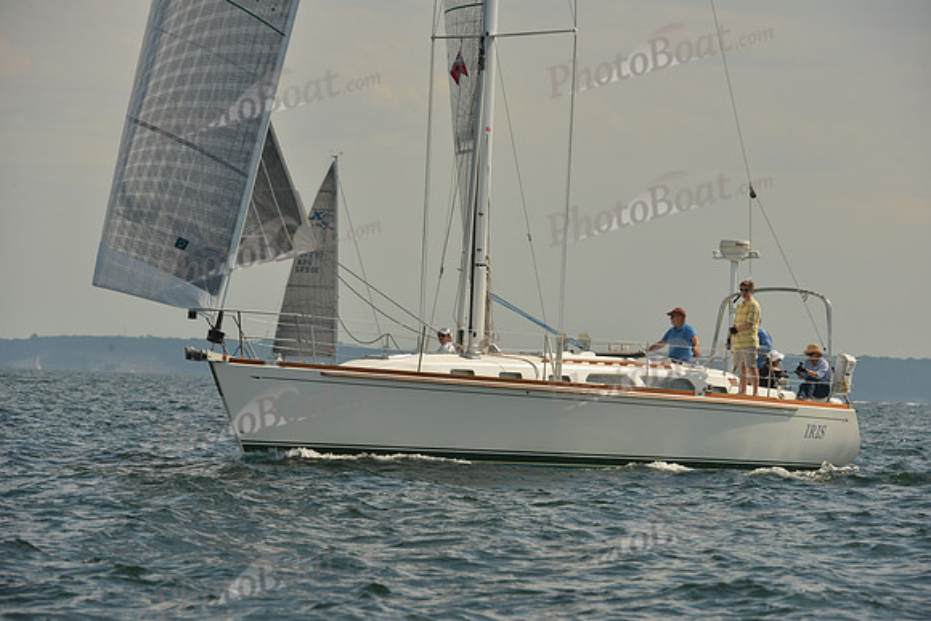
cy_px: 310
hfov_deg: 9.4
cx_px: 466
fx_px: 5691
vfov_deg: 6.2
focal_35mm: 220
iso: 320
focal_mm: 220
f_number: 7.1
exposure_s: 1/1250
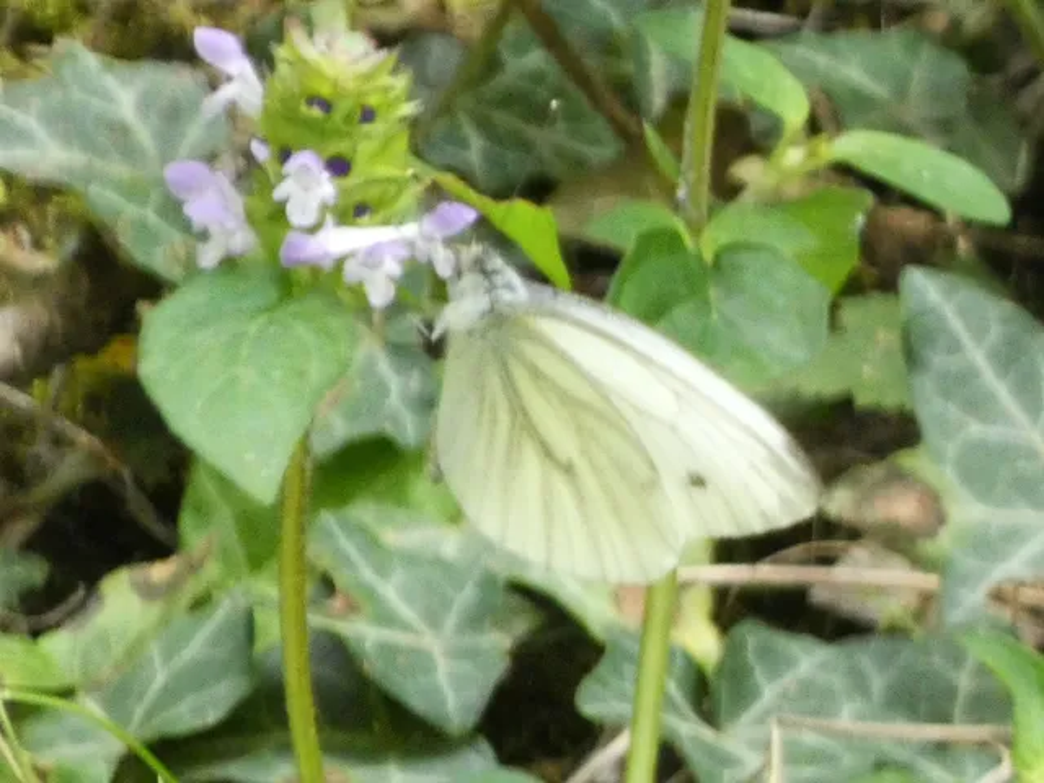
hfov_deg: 1.7
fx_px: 36191
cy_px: 392
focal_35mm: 1200
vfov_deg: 1.2
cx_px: 522
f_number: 5.9
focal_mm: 215
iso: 1000
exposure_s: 1/125
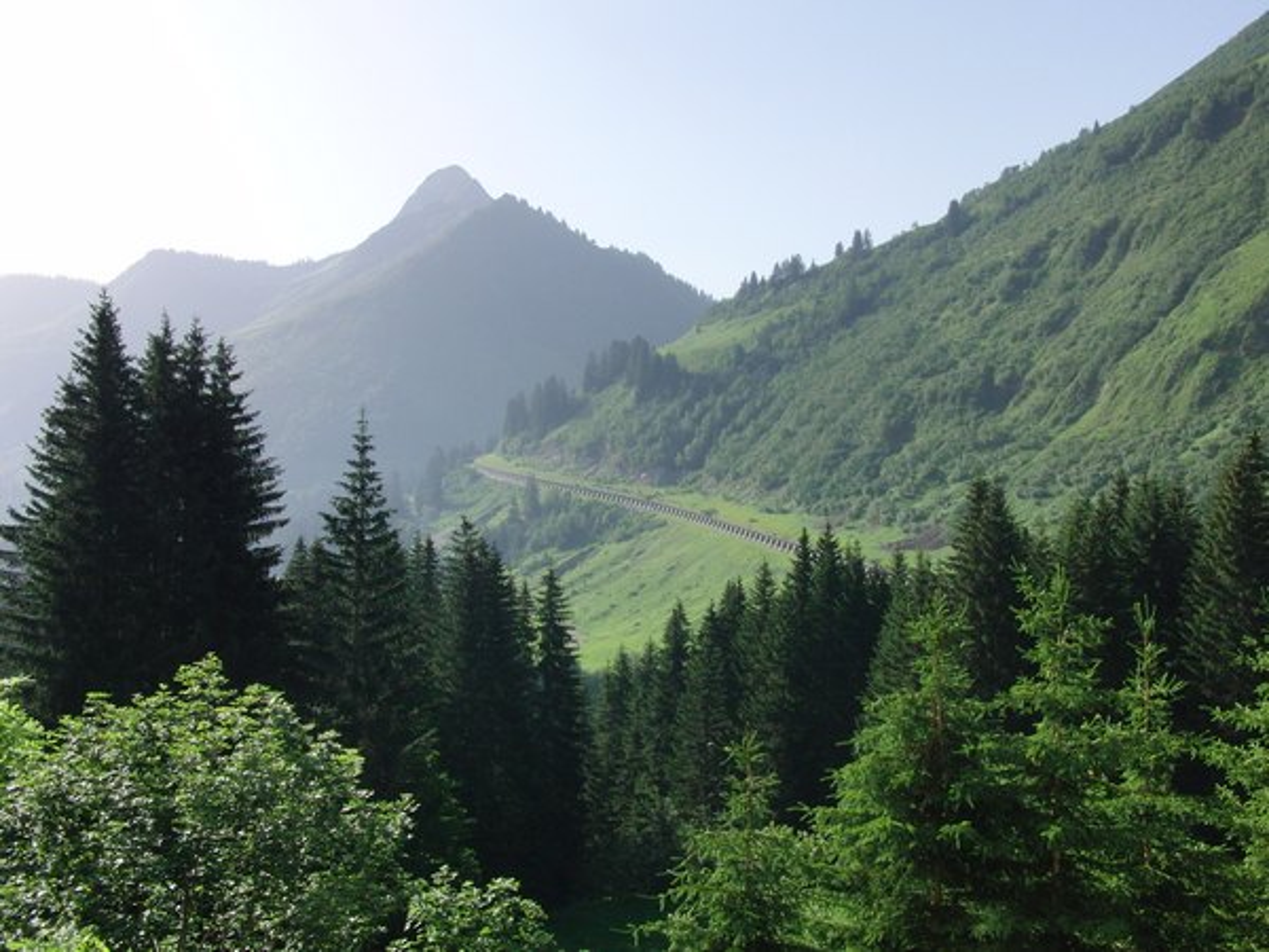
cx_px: 634
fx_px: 1356
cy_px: 476
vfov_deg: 38.7
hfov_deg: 50.1
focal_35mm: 37
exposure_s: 1/250
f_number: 8.5
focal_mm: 6.42
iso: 100
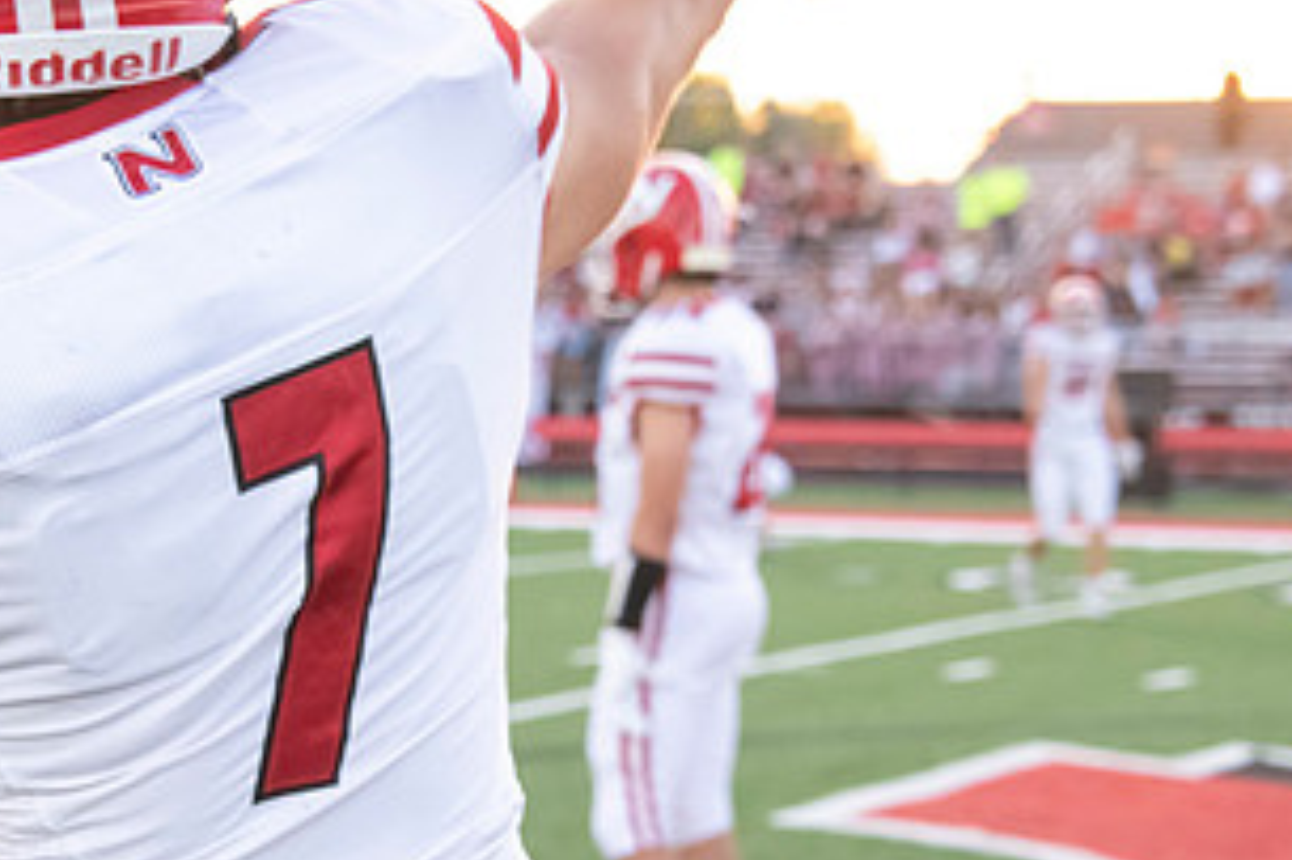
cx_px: 483
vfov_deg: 11.6
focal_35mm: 118
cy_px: 540
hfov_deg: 17.3
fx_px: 4232
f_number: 5.6
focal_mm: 62
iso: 4000
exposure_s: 1/1250
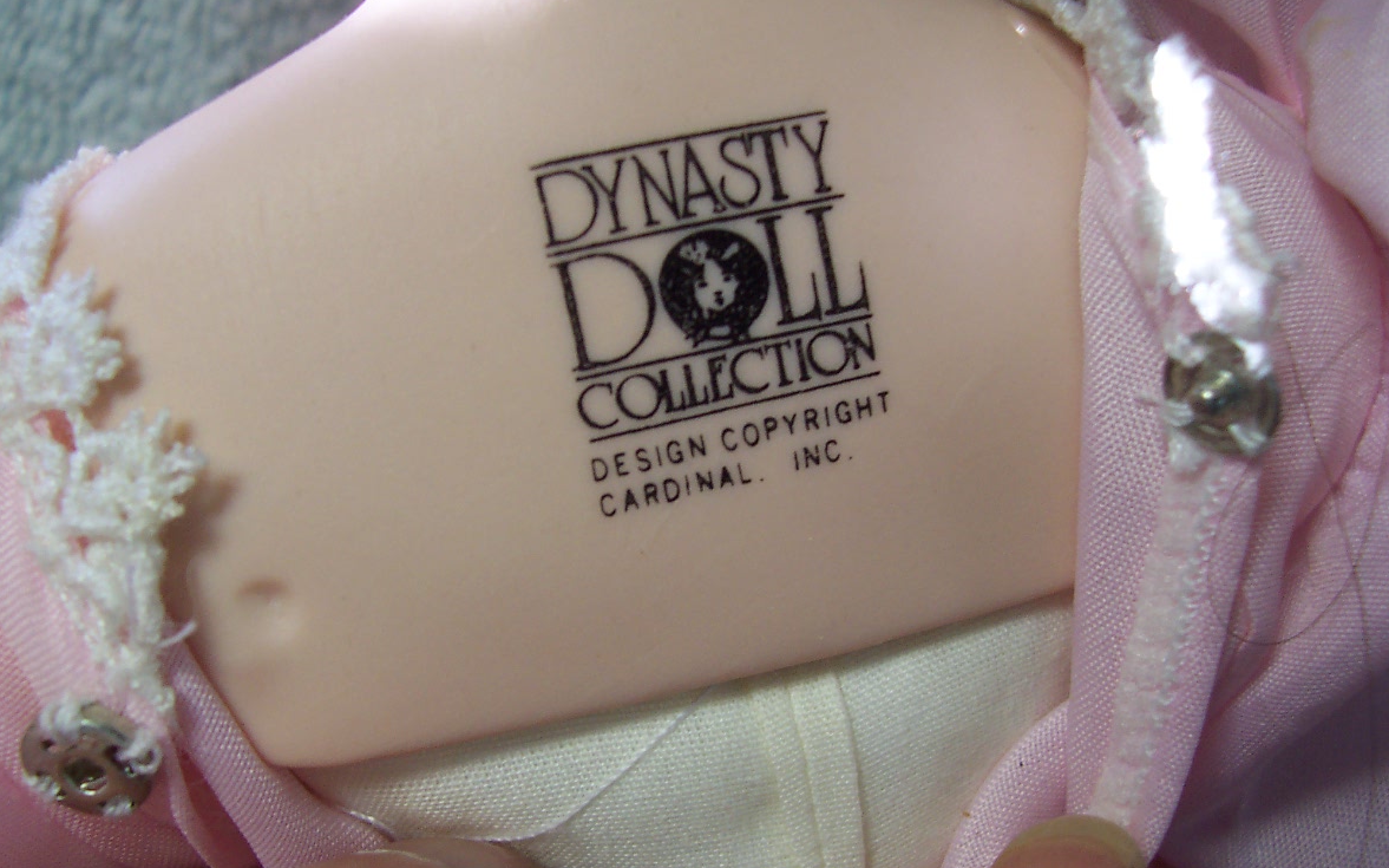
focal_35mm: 40
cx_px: 682
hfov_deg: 49.3
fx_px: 1514
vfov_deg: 31.9
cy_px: 487
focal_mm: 5.6
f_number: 2.8
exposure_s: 1/60
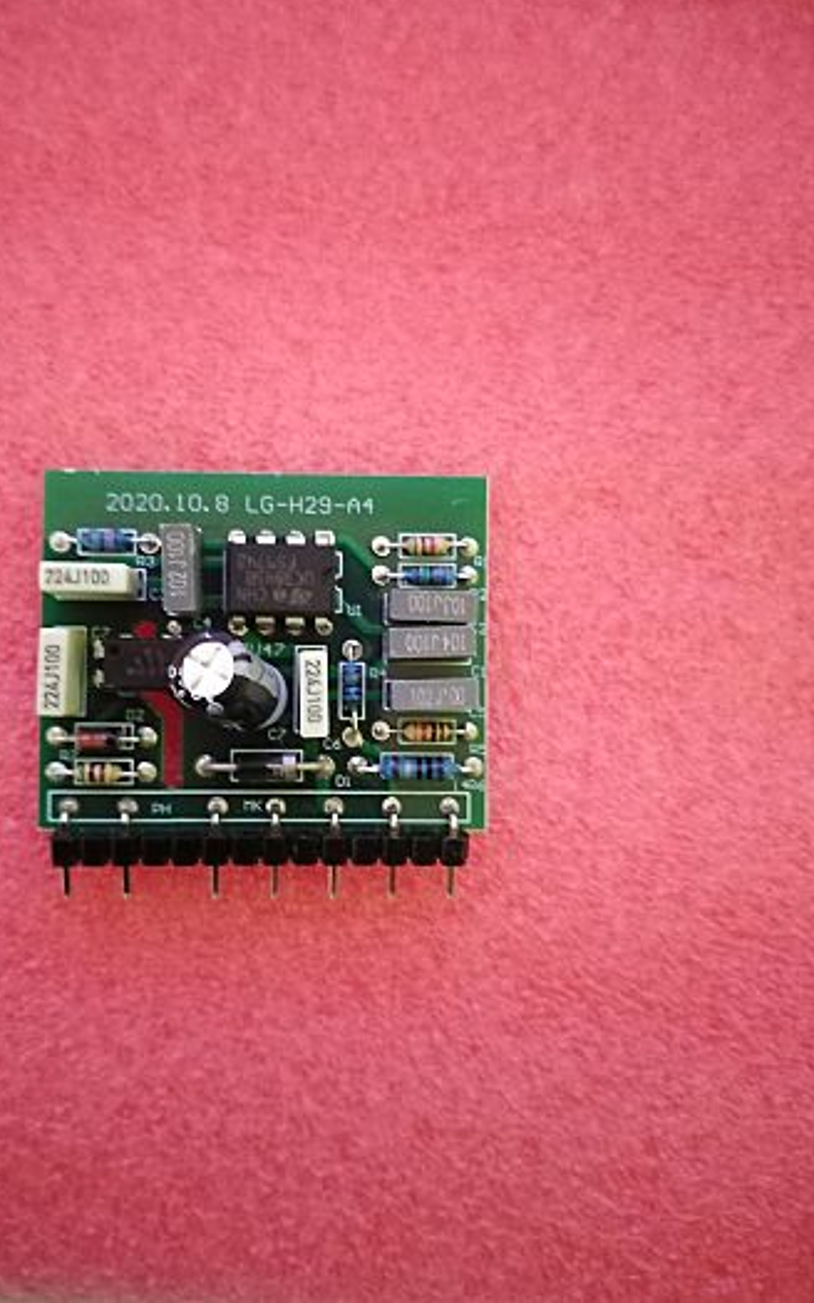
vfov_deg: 66.5
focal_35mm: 28
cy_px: 647
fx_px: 994
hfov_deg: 44.4
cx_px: 342
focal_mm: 3.62
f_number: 1.8
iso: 1737
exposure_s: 1/15
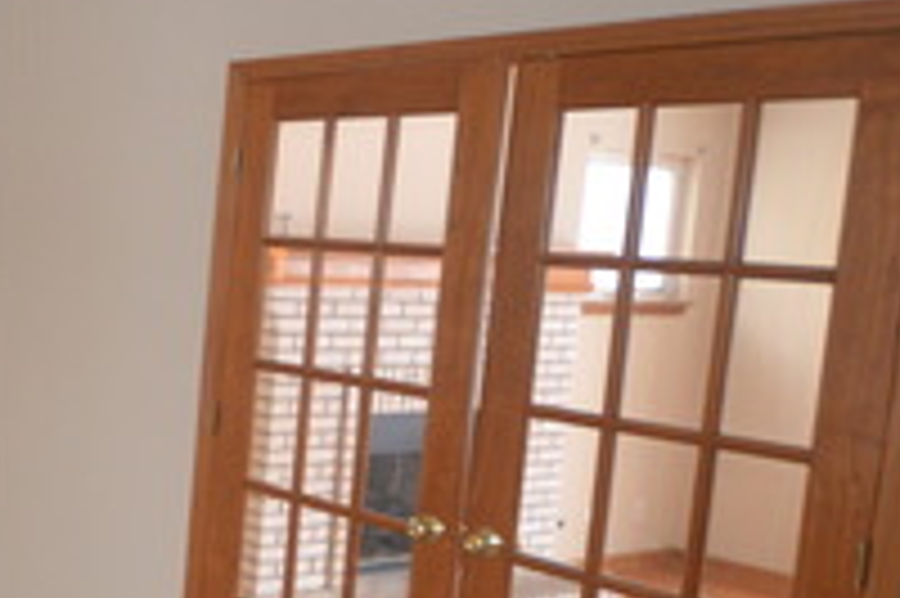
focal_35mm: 48
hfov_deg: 31.4
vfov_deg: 28.0
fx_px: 1199
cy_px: 317
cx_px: -279
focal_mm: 10
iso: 1100
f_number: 4
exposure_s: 1/60
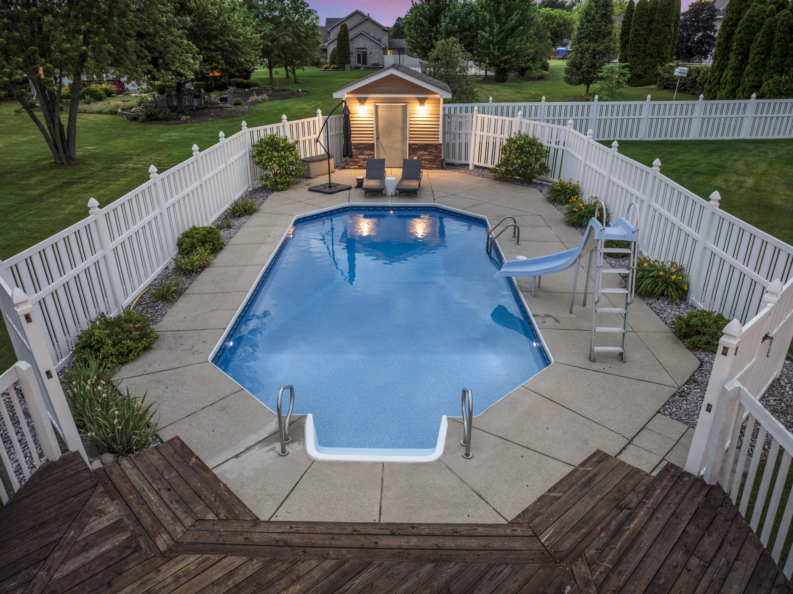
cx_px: 396
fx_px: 549
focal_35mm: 24
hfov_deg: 71.6
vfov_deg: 56.8
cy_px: 297
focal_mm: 12.29
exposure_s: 1/15
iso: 470
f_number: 2.8
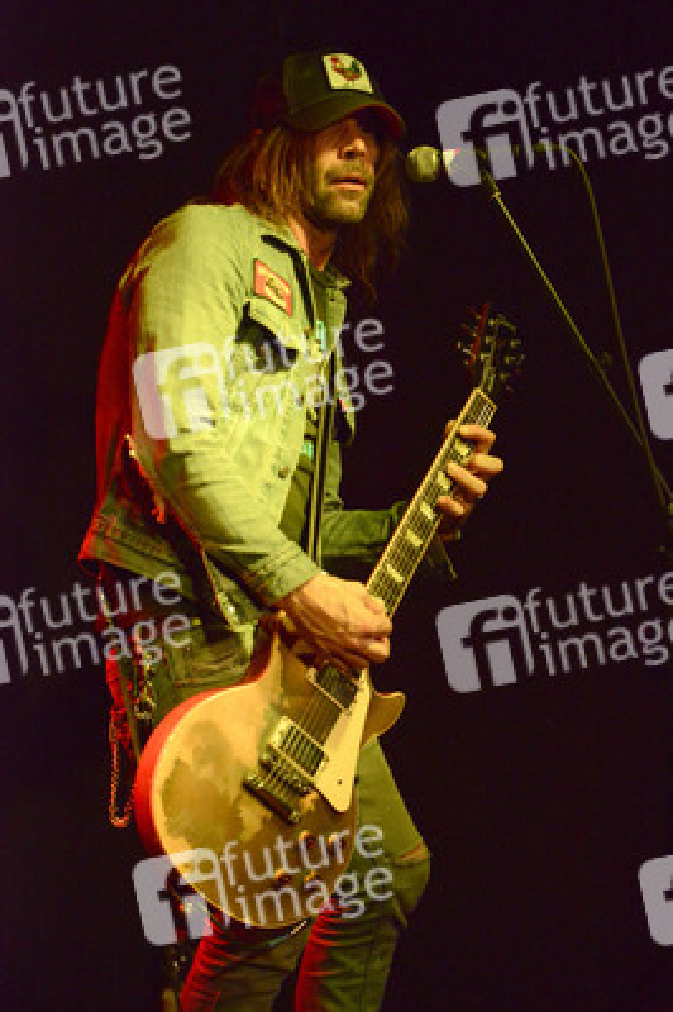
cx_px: 336
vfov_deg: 22.6
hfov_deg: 15.2
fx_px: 2528
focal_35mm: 90
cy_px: 506
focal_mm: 90
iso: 10159
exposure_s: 1/200
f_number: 2.8
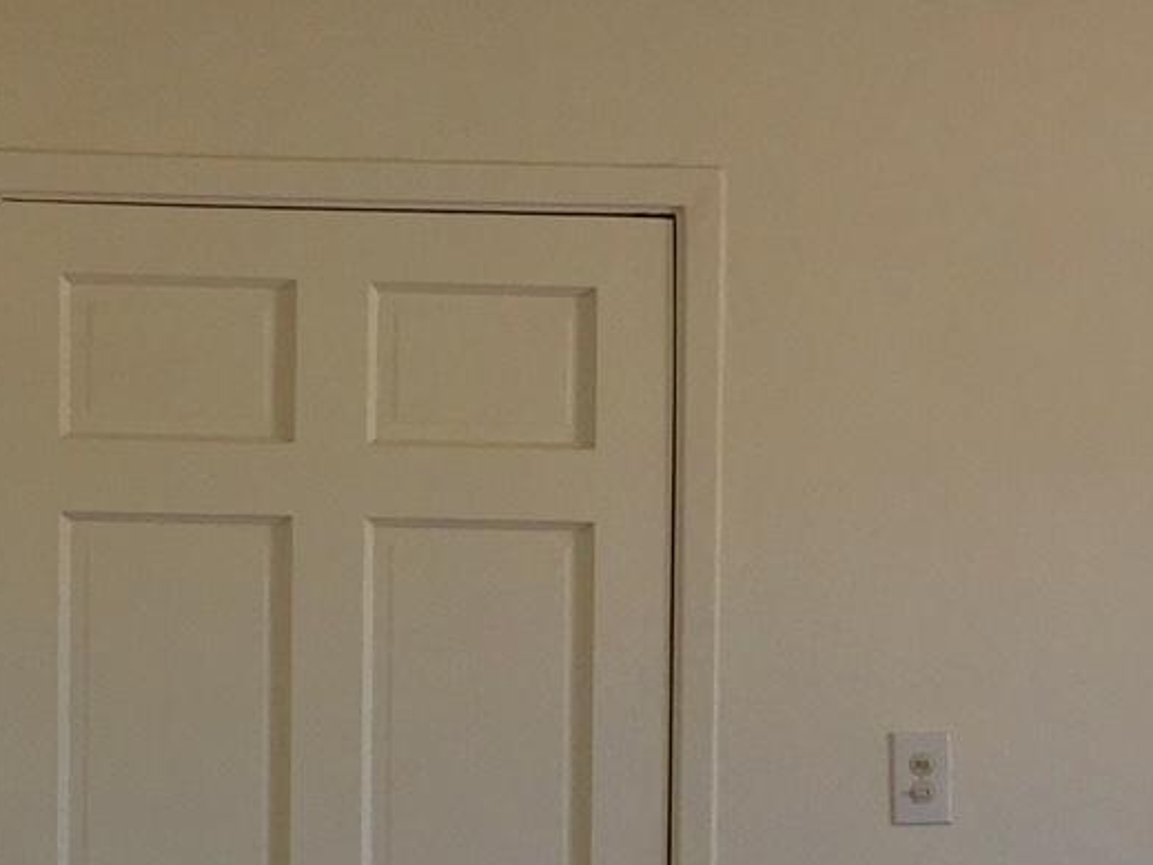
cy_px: 909
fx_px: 3031
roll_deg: -0.5
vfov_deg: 15.9
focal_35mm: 91
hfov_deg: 21.5
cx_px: 625
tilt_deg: -2.2
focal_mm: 4.15
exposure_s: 1/120
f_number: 2.2
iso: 50
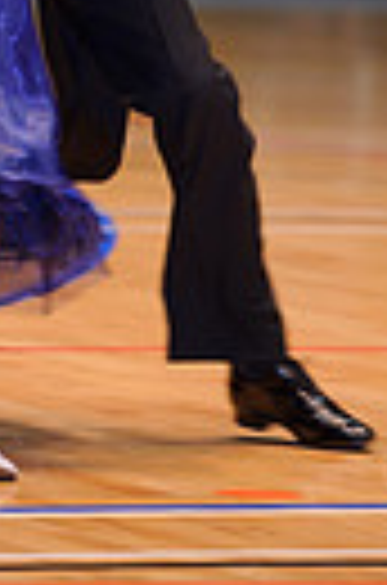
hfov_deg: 2.3
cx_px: -25
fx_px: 9548
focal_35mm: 589
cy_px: -284
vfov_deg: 3.5
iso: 1000
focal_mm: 170
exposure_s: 1/160
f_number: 2.8
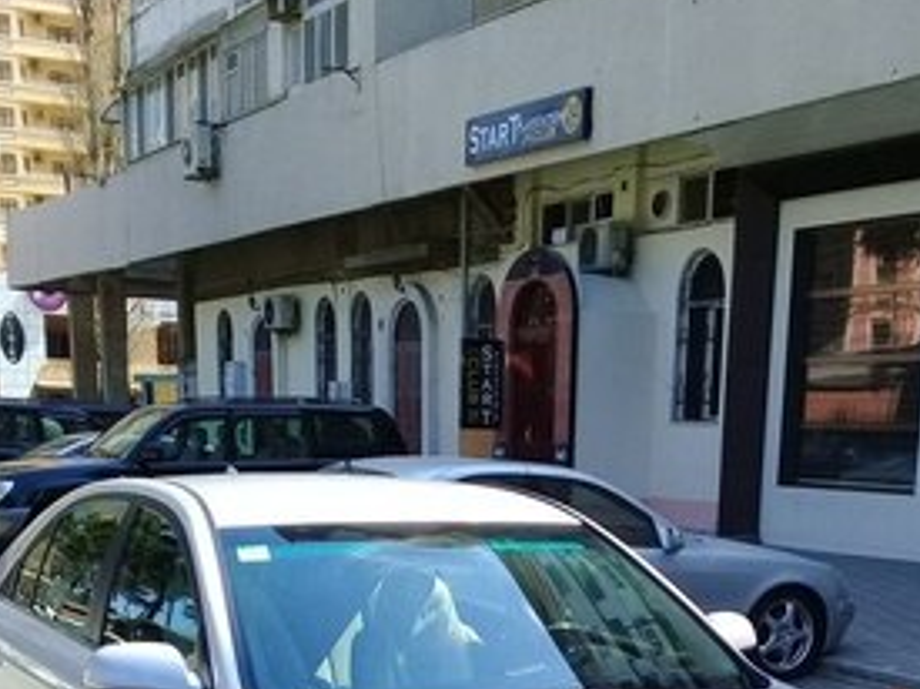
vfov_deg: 24.0
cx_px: 539
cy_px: 806
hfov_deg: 34.3
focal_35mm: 56
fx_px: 1488
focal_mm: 3.3
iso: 50
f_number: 2.2
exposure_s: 1/307
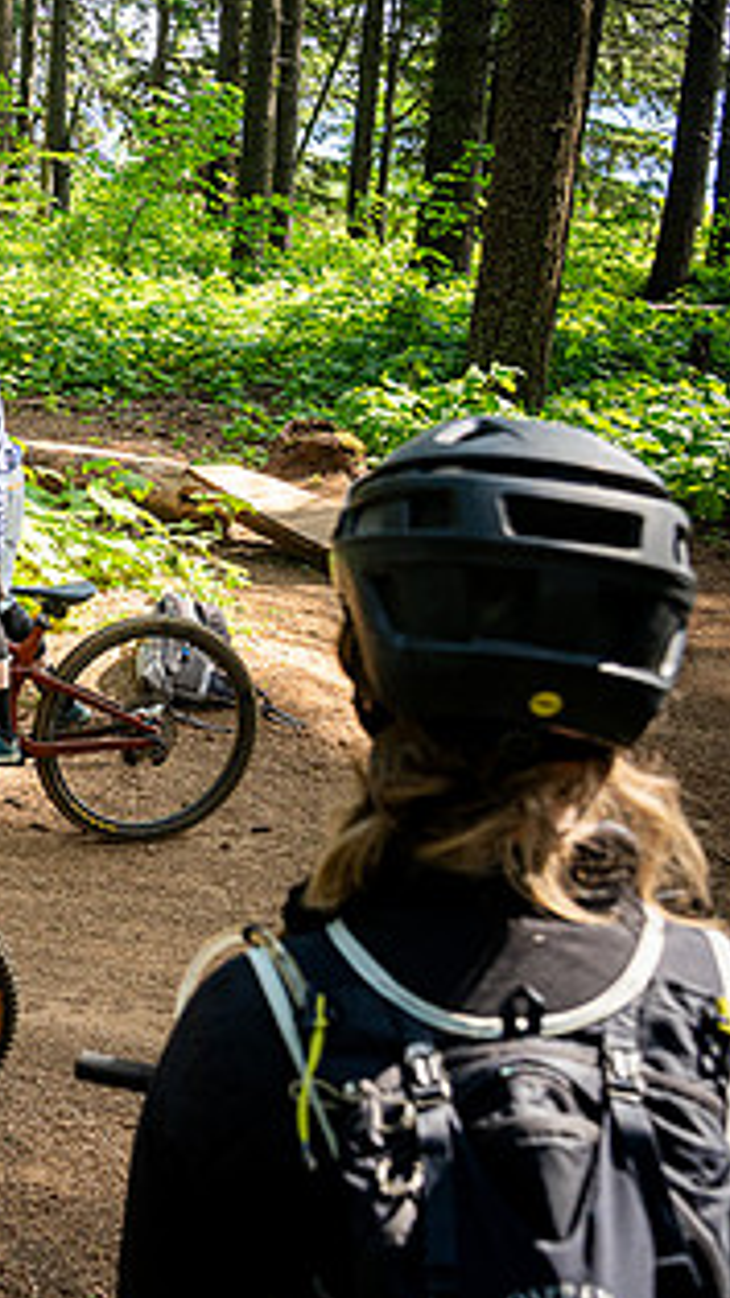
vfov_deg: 39.7
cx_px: -120
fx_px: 1791
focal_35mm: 52
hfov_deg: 21.6
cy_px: 509
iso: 640
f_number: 4.5
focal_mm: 24
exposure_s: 1/250
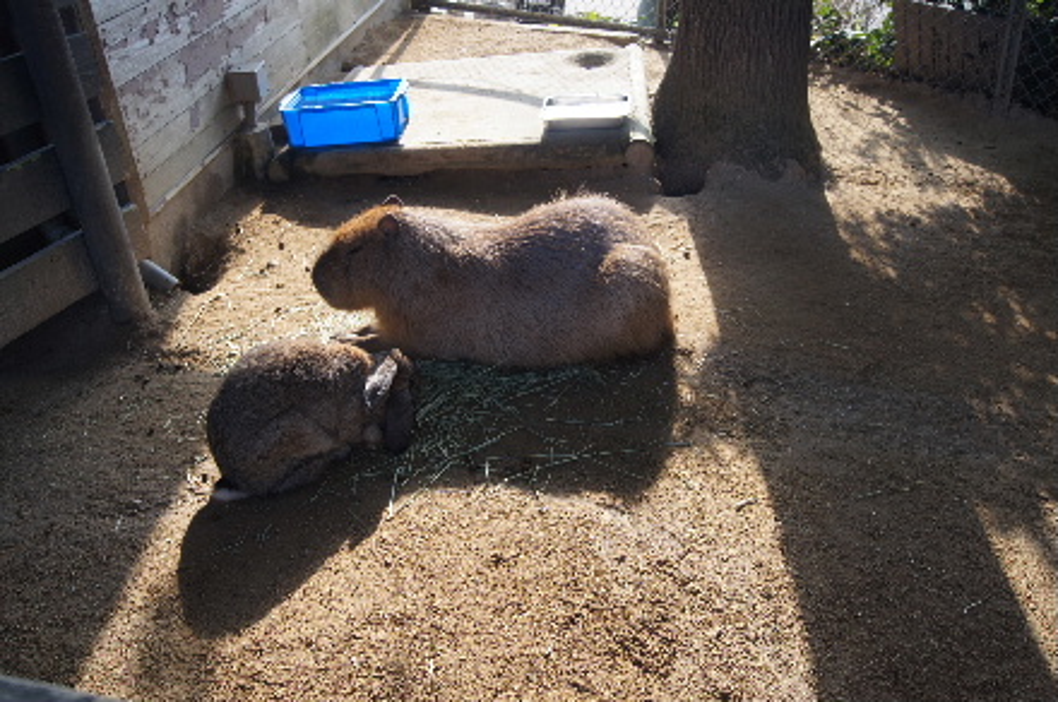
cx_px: 529
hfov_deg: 57.3
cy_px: 351
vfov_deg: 39.9
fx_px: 968
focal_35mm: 33
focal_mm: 22
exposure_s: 1/100
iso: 100
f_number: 5.6
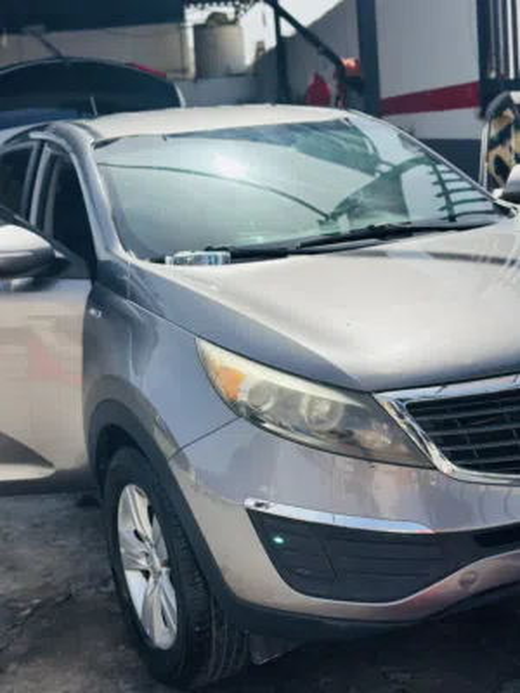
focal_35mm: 48
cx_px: 260
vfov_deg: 39.7
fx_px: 961
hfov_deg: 30.3
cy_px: 346
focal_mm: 6.86
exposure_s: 1/8929
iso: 100
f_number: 1.78
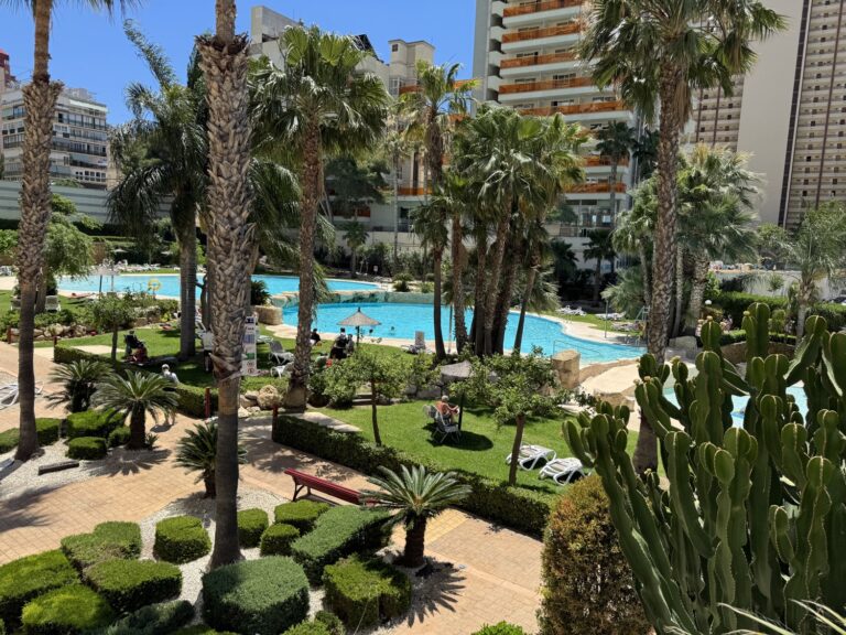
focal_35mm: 24
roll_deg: -2.1
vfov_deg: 56.8
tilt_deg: -7.1
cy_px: 318
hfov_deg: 71.6
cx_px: 423
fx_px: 587
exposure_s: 1/3096
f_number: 1.78
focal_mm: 6.76
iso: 80
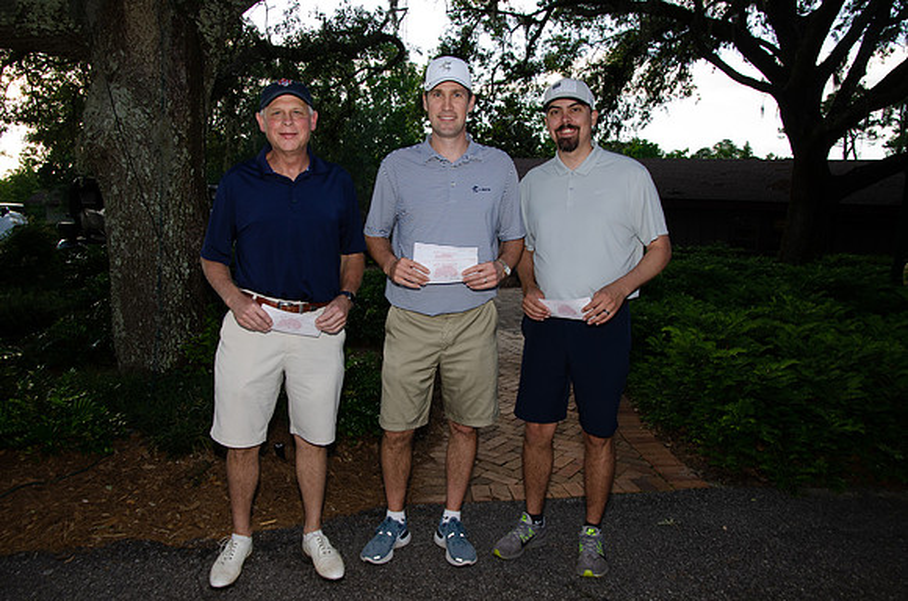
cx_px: 454
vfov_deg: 52.9
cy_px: 300
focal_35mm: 24
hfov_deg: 73.9
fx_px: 604
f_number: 8
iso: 400
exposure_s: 1/160
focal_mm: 16
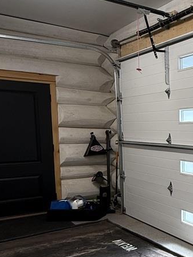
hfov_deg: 25.6
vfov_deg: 42.6
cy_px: 162
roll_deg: -0.6
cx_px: 282
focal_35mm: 44
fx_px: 327
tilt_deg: -4.0
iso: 100
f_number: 2.2
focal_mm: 2.22
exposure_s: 1/99
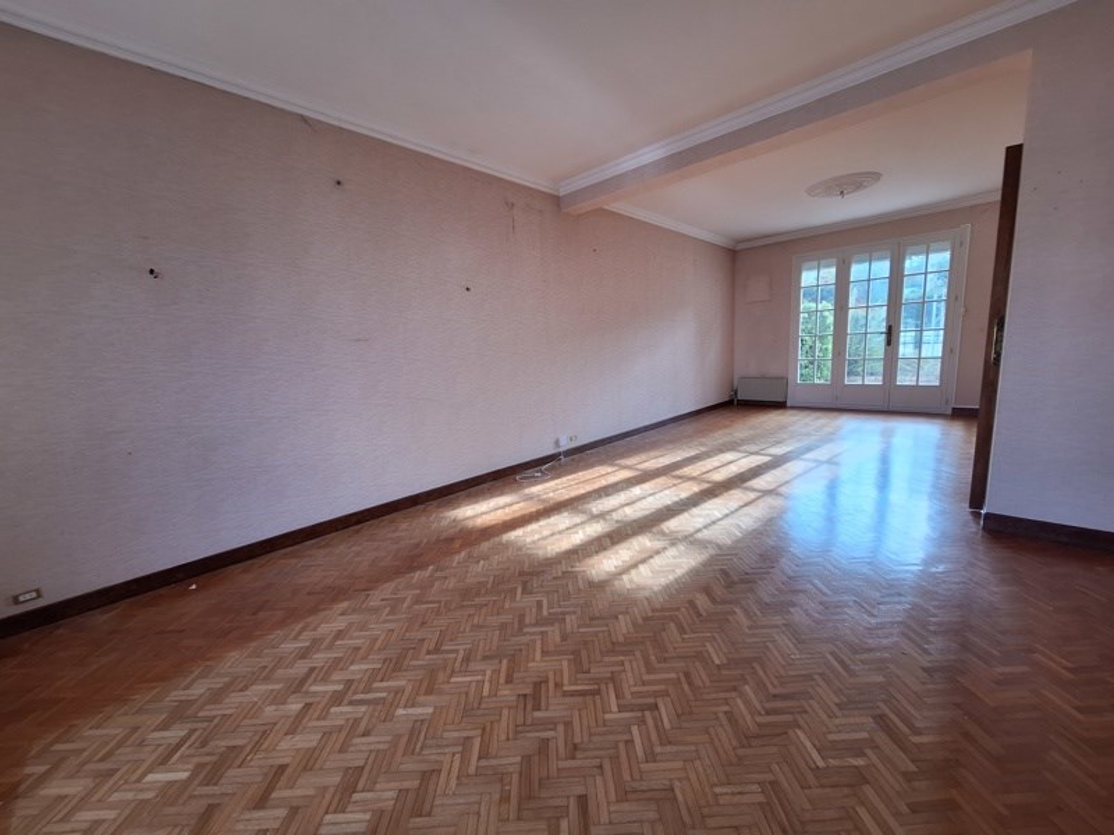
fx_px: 418
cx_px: 557
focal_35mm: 13
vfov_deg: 89.9
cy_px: 418
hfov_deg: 106.2
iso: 64
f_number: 2.2
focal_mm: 1.74
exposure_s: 1/100
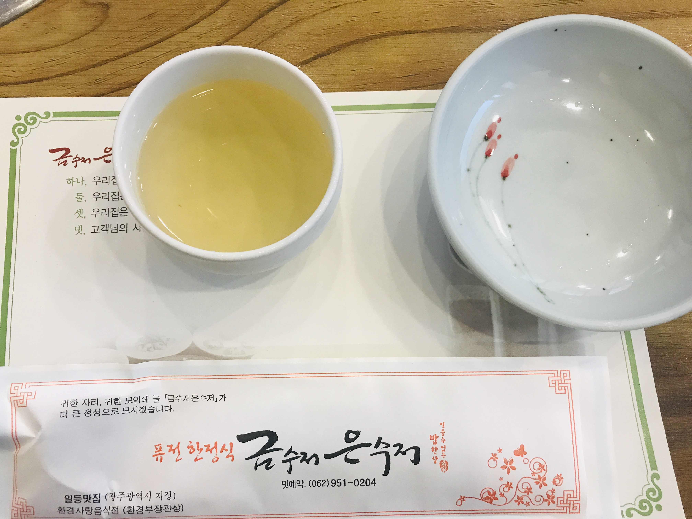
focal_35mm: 28
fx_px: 560
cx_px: 346
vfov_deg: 49.7
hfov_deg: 63.4
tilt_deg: -78.4
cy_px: 260
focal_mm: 3.99
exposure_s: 1/30
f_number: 1.8
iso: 32
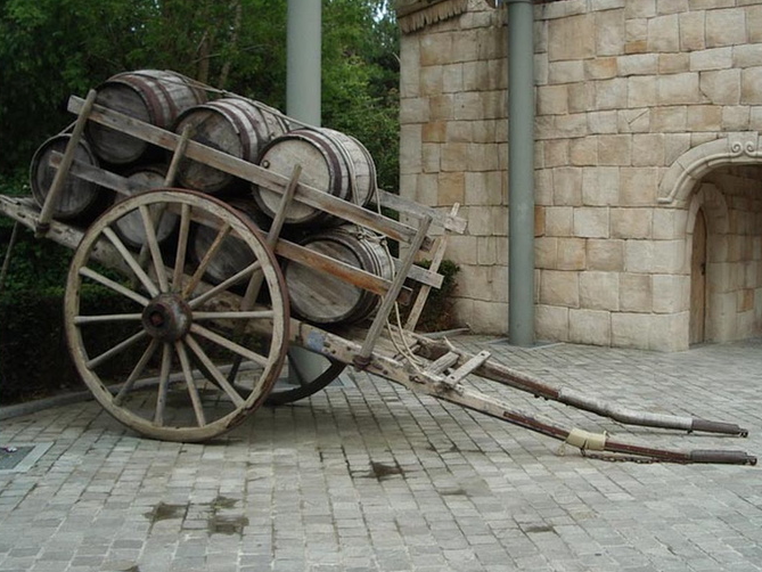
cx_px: 437
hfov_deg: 42.0
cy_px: 262
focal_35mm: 45
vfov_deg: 32.2
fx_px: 991
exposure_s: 1/160
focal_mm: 5.8
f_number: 4.8
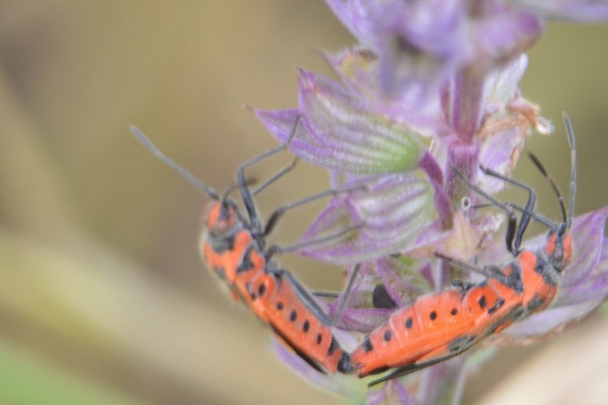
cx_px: 371
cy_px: 231
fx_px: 6973
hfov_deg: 5.0
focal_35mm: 413
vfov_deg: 3.3
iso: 400
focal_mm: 220
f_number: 6.3
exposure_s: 1/125
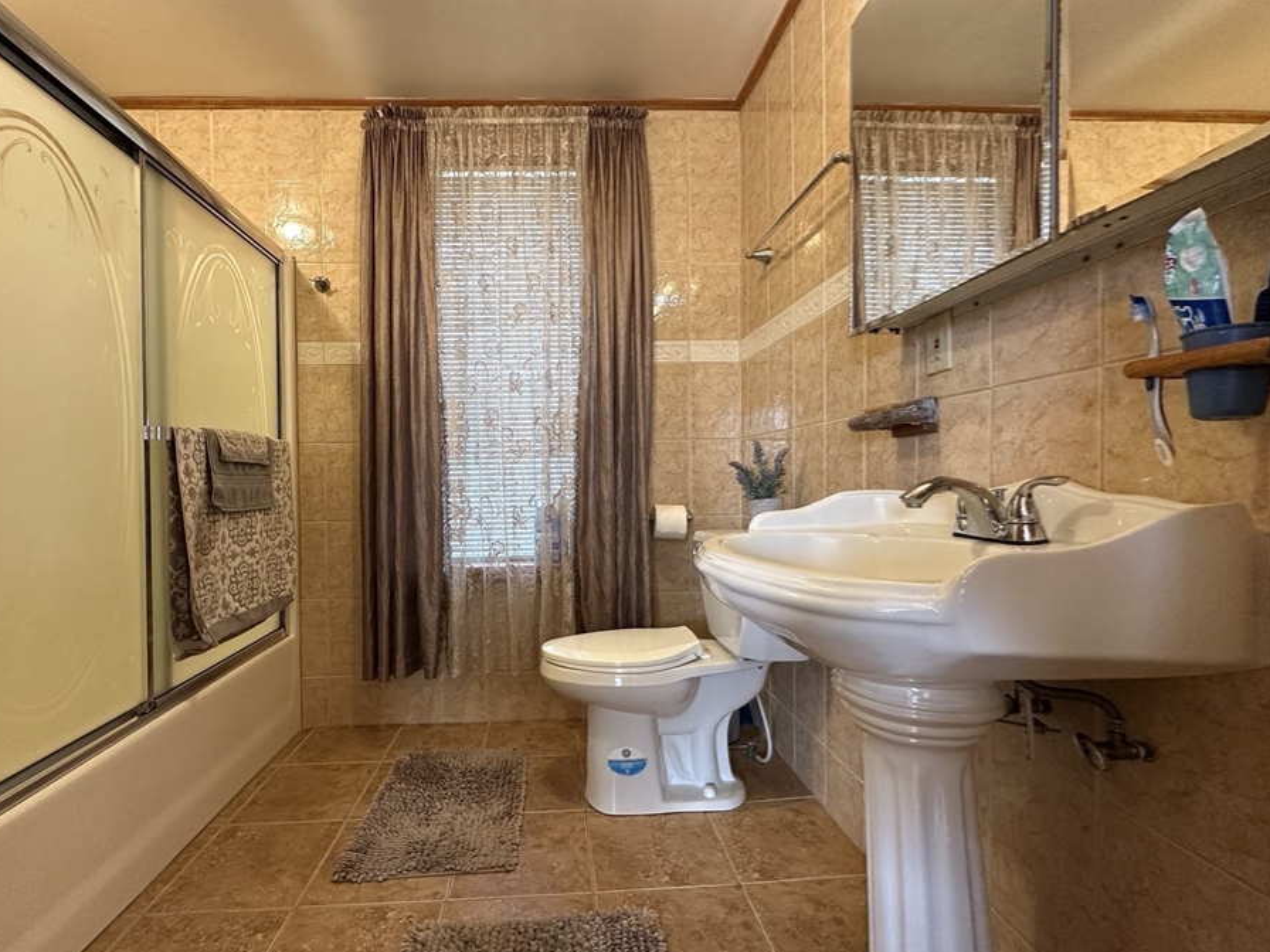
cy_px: 486
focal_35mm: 16
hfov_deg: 94.2
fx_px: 587
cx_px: 570
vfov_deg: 78.1
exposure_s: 1/120
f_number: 2.2
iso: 320
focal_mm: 2.22
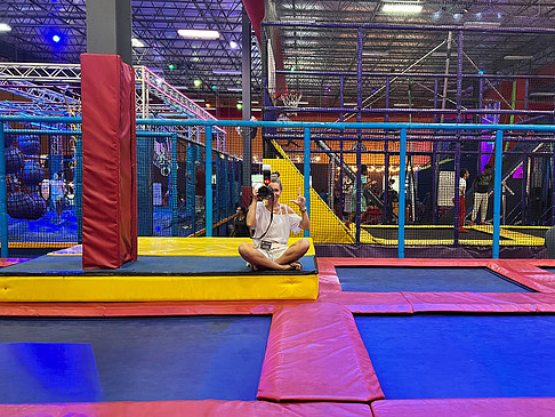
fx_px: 497
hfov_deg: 58.0
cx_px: 324
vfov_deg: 45.5
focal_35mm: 31
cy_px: 205
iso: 500
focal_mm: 5.7
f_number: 1.5
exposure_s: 1/40
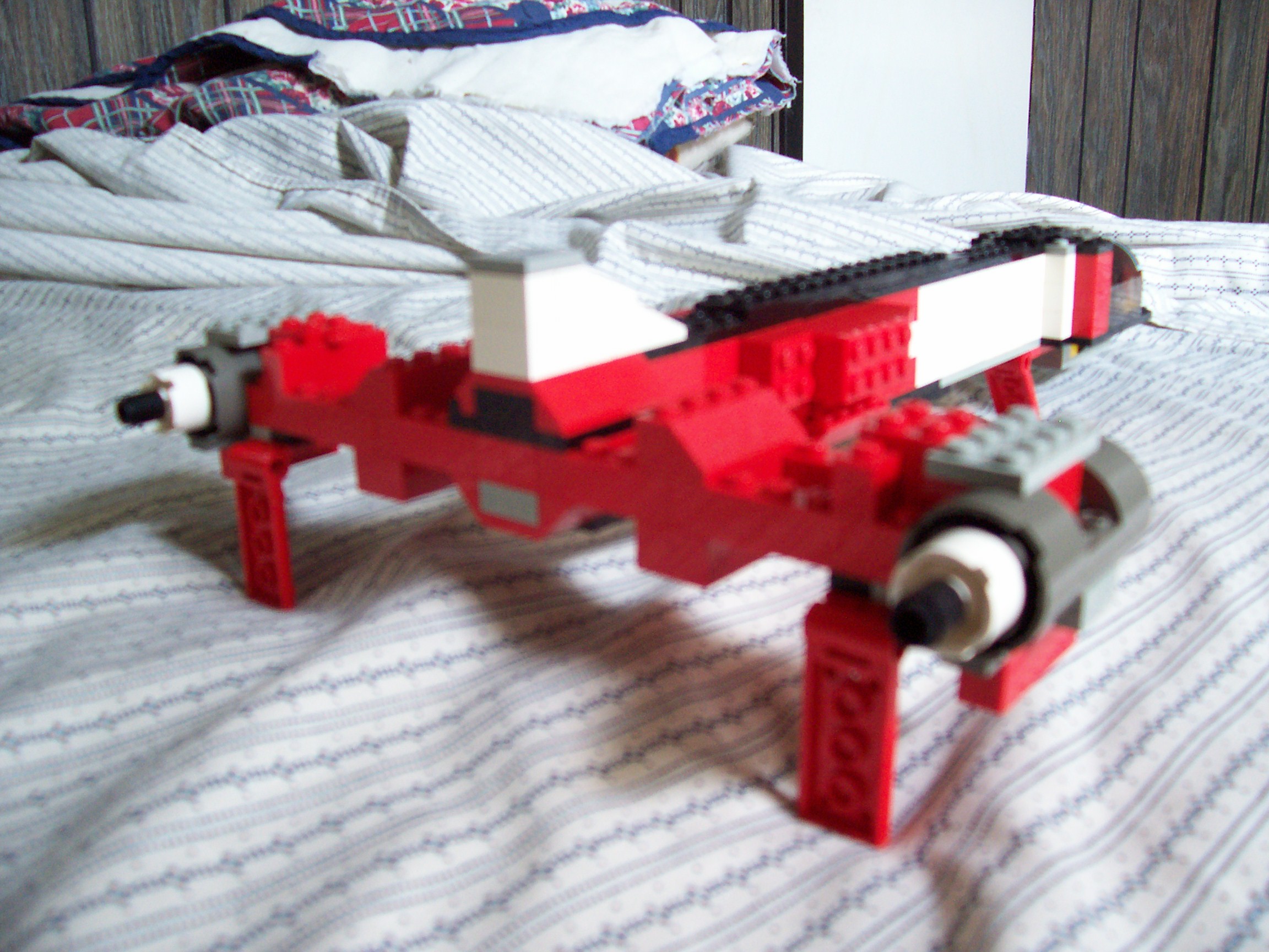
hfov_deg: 54.0
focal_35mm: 34
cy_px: 476
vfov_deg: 41.8
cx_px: 634
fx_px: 1246
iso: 160
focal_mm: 5.6
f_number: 2.7
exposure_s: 1/16.7
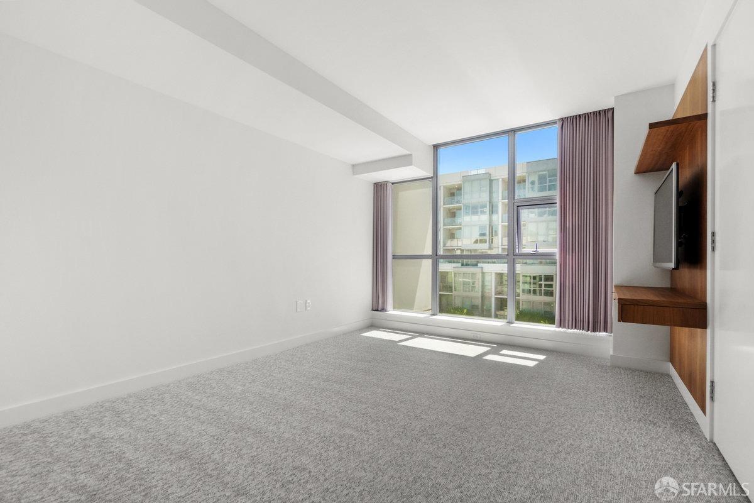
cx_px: 377
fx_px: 314
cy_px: 252
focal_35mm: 15
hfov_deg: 100.4
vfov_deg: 77.3
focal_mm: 10
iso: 800
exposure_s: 1/50
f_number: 9
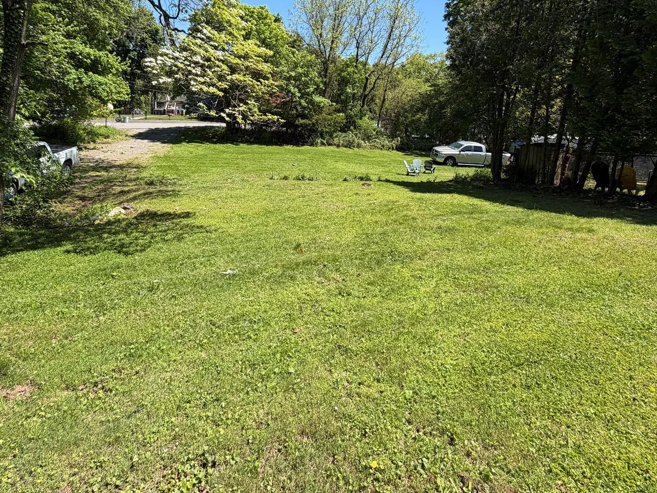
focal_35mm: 19
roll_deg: -4.4
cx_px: 316
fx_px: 361
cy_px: 161
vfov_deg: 66.7
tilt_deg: -9.9
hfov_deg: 84.6
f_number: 2.2
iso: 40
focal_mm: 2.22
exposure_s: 1/751
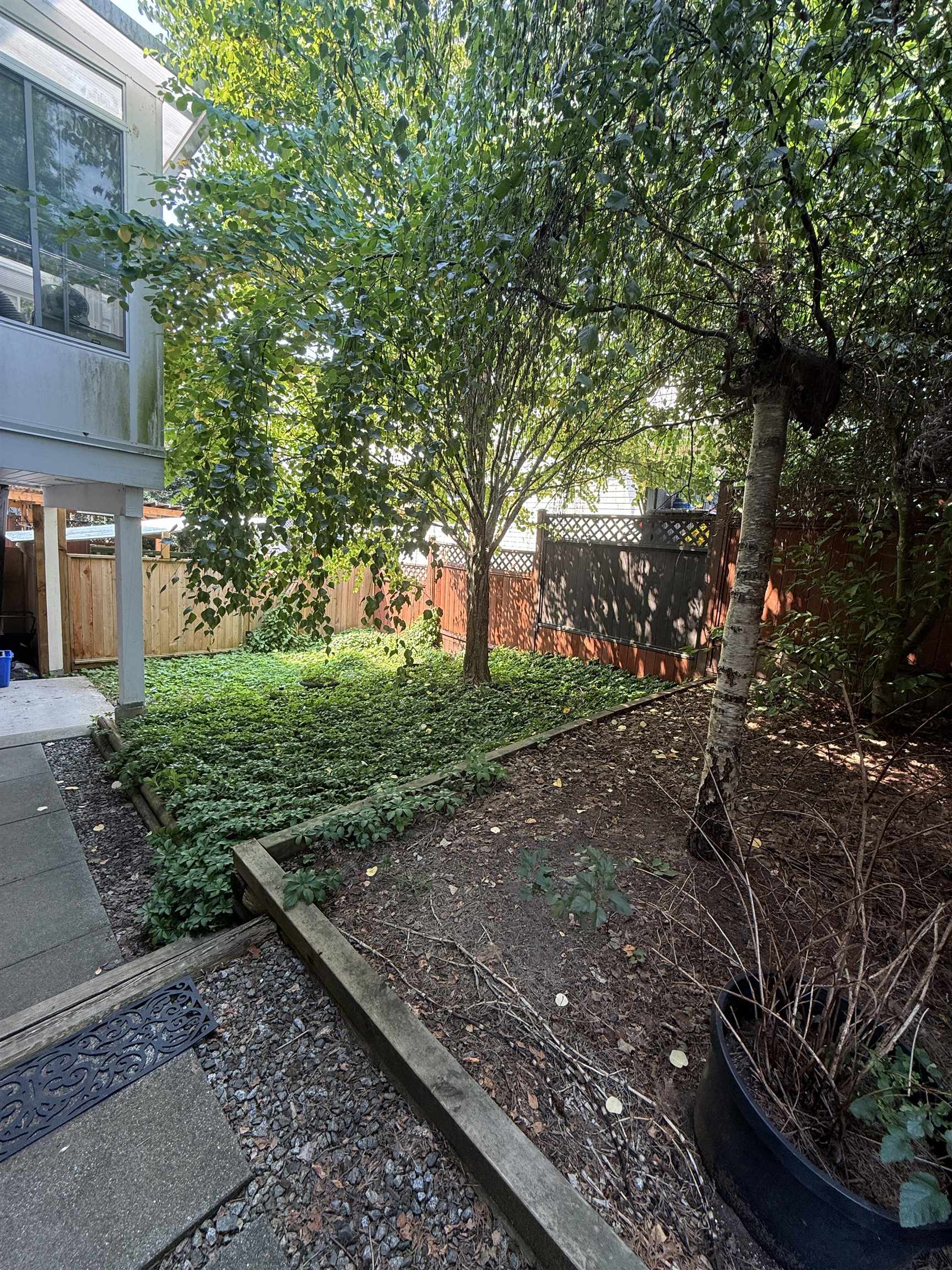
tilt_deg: -9.0
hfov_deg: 85.7
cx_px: 476
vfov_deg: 102.1
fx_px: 513
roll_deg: -5.9
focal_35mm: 14
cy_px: 635
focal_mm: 2.22
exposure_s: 1/118
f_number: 2.2
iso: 64
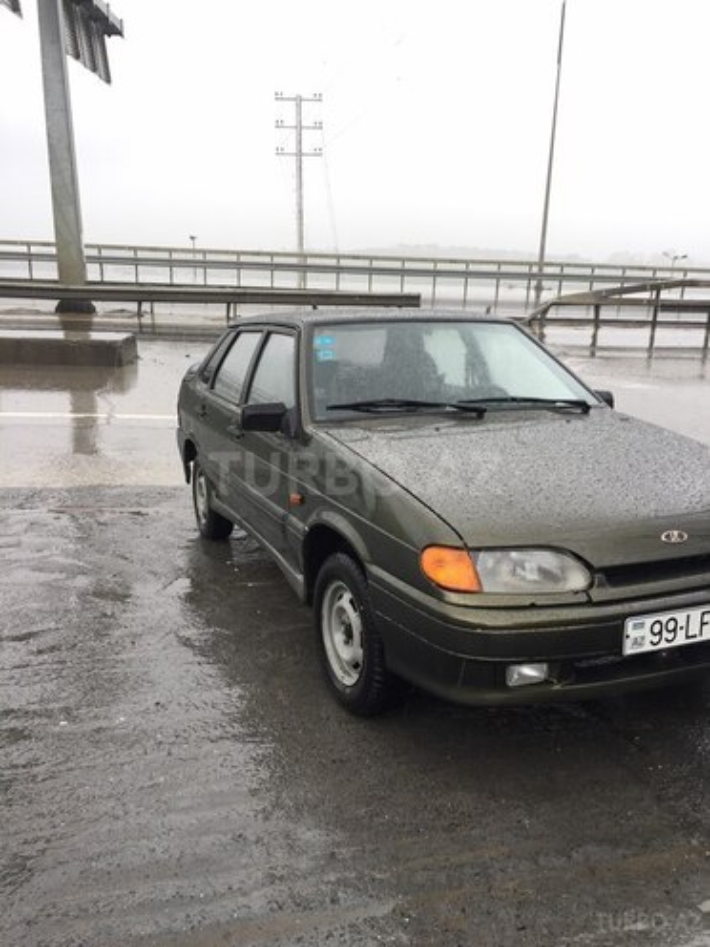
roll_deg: +1.0
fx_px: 793
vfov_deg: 61.7
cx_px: 355
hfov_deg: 48.2
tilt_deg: -15.4
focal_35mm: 29
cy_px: 474
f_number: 2.2
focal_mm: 4.15
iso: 32
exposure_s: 1/192
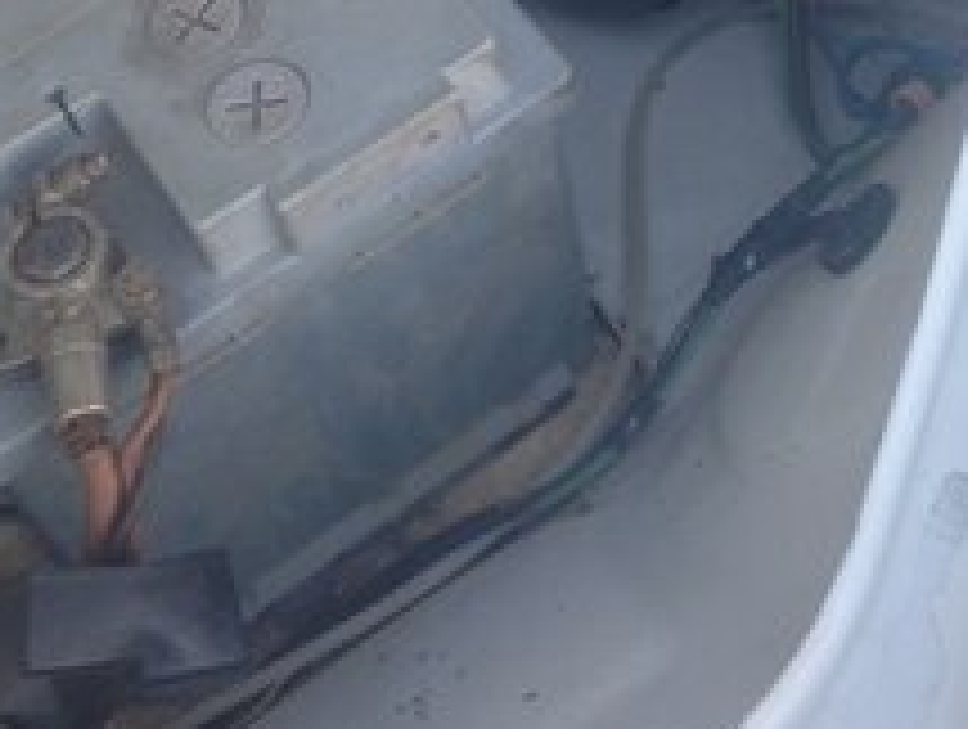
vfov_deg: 18.4
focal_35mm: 76
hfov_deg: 25.4
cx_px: 675
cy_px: -144
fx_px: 2129
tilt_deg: -54.7
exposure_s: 1/30
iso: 50
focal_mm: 4.12
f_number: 2.4
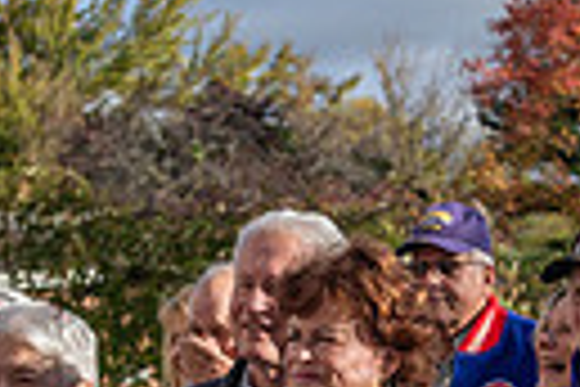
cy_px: 376
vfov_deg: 10.8
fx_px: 2030
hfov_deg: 16.2
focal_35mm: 126
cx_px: 346
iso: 80
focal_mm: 28
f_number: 3.5
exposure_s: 1/800
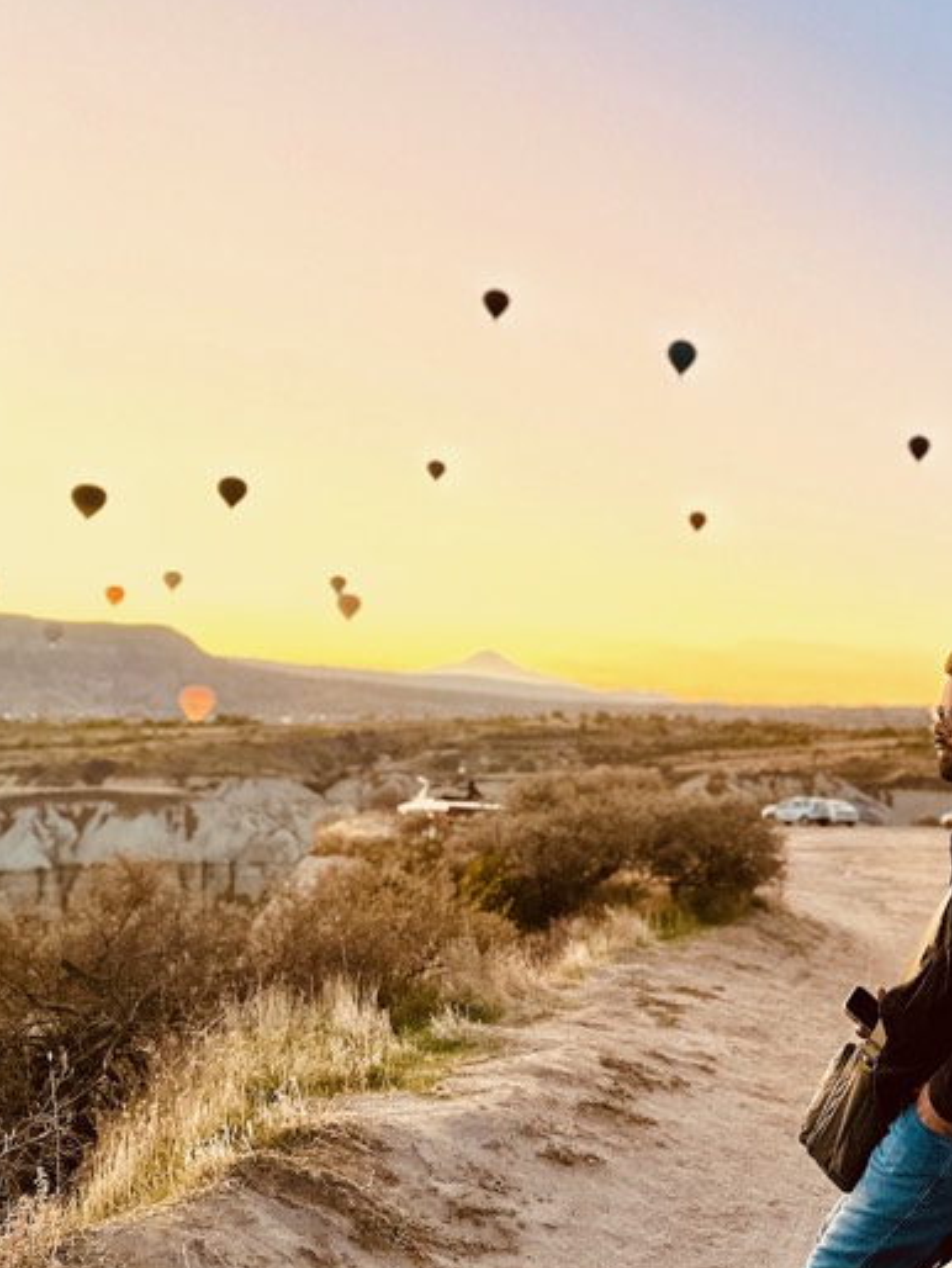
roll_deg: -3.7
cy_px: 649
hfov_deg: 33.3
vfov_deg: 44.8
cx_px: 781
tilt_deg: +3.3
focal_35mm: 42
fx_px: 1539
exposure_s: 1/66
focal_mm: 6.86
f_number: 1.78
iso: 250
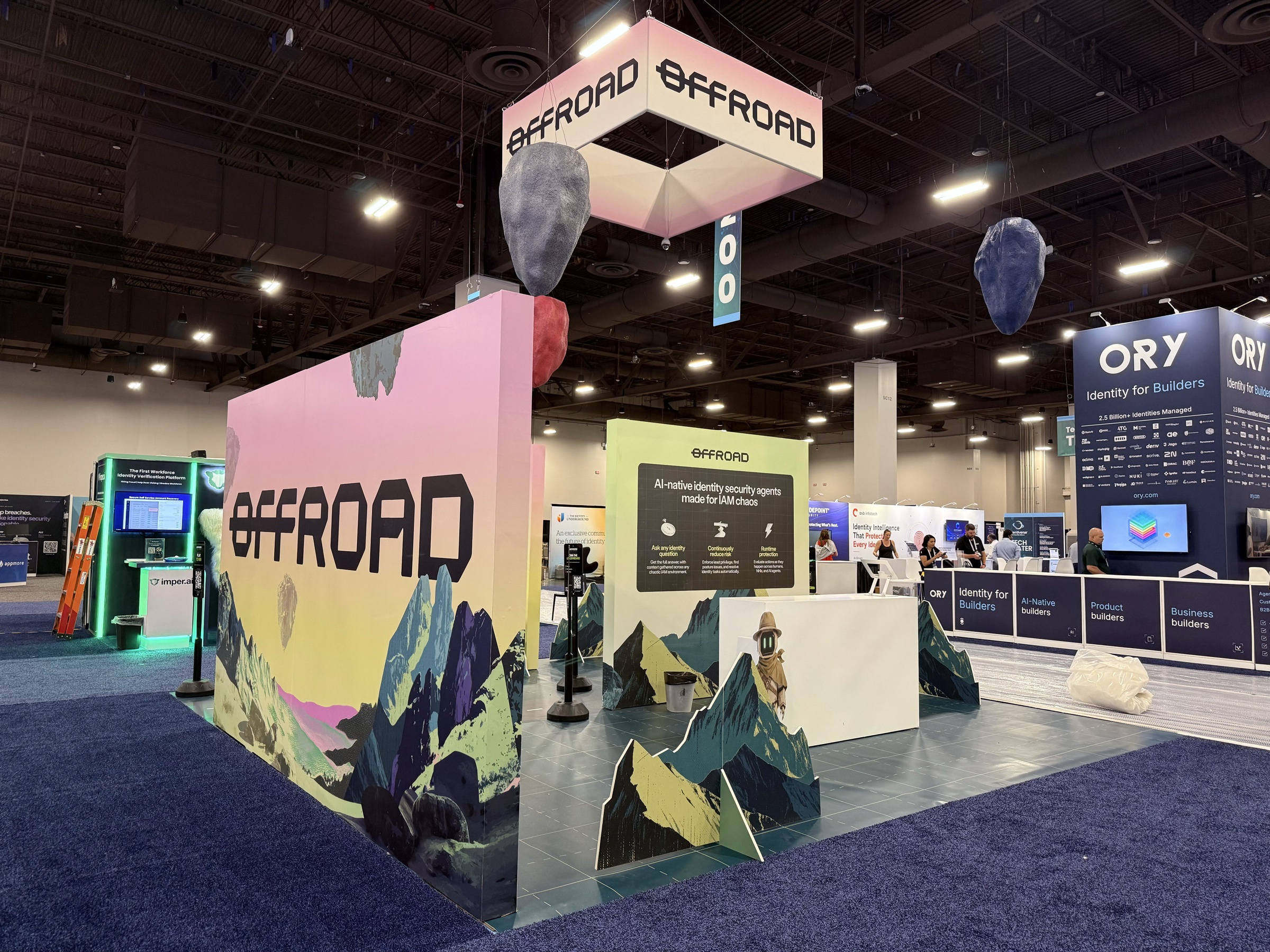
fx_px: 881
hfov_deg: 71.6
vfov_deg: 56.8
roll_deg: -1.3
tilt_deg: +4.1
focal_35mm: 24
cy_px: 476
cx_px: 635
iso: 160
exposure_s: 1/60
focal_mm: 6.76
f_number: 1.78
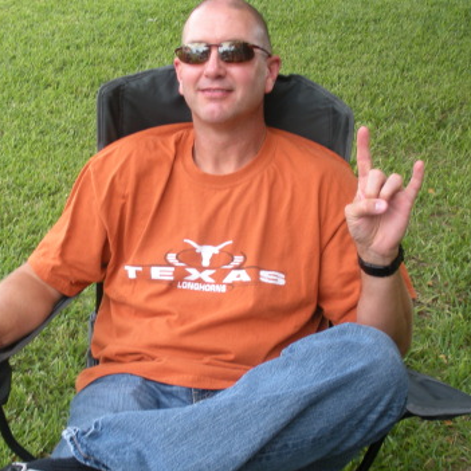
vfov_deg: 29.6
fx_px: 893
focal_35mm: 58
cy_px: 236
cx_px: 236
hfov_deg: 29.6
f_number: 3.5
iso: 64
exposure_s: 1/91.6
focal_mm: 6.3
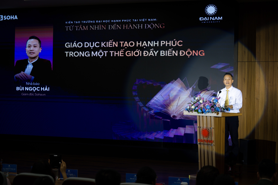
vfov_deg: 19.5
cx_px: 139
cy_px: 92
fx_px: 541
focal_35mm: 70
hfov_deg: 28.8
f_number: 2.8
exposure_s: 1/320
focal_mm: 70
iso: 500
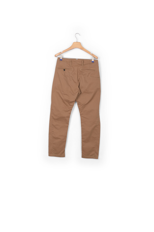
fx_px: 237
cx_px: 77
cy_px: 116
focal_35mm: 37
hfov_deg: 35.9
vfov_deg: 51.9
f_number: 13
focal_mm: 37
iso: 100
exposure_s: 1/200
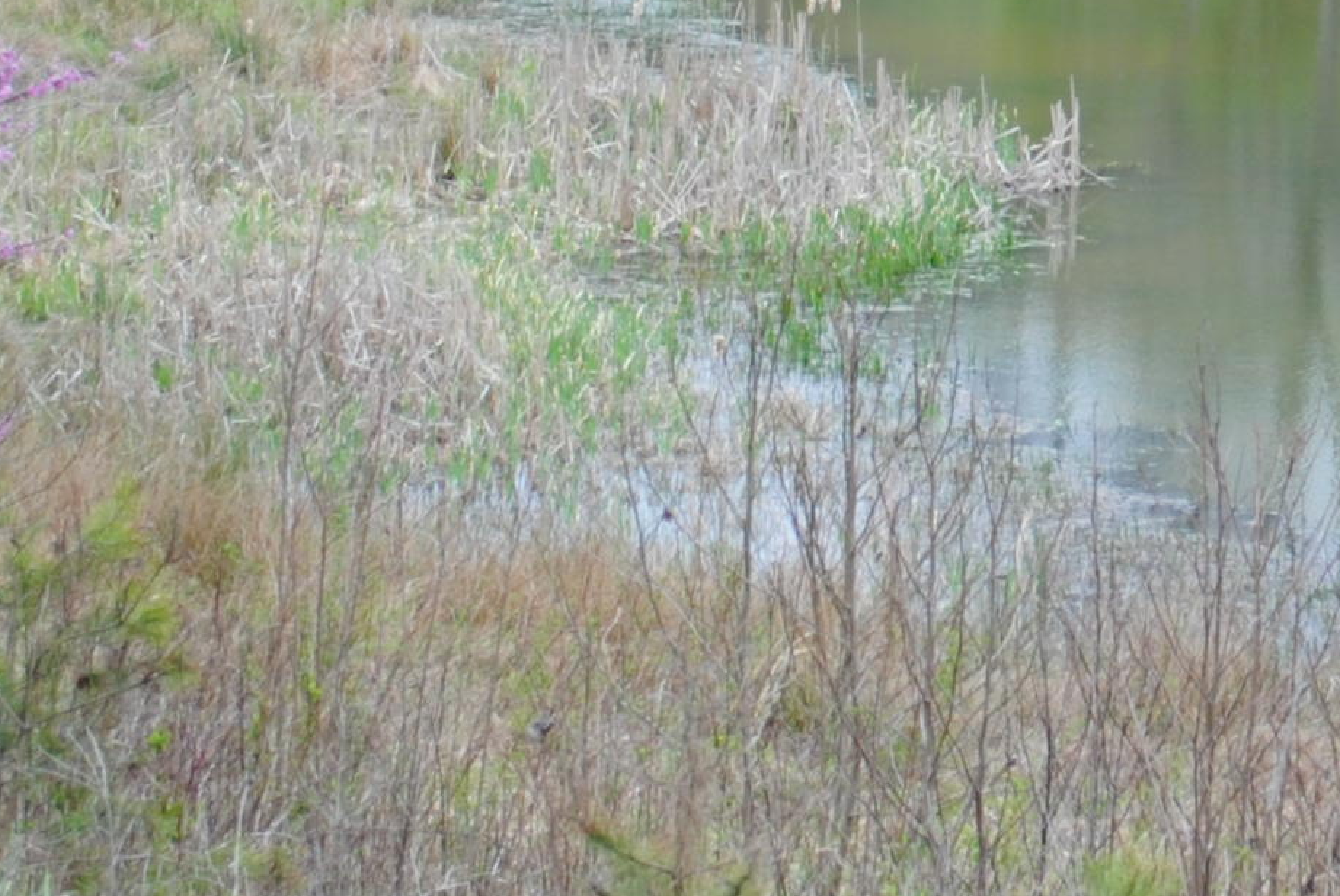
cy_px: -385
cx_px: 1637
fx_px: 8010
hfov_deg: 9.4
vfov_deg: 6.3
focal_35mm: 215
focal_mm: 44
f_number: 5.6
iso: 125
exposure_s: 1/125
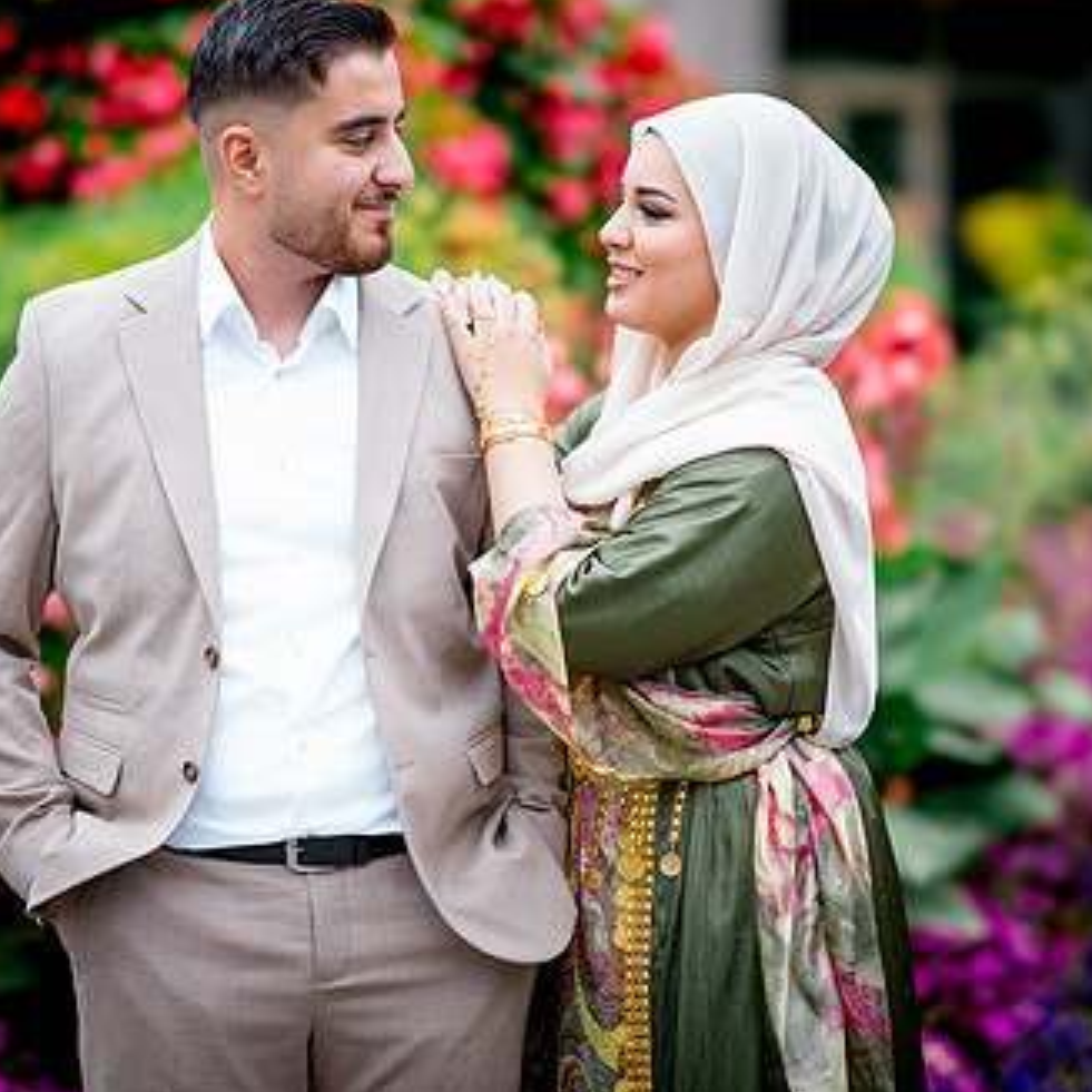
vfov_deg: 13.6
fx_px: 4568
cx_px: 474
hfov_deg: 13.6
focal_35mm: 128
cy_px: 529
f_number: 1.4
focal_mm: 85
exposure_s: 1/1600
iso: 100
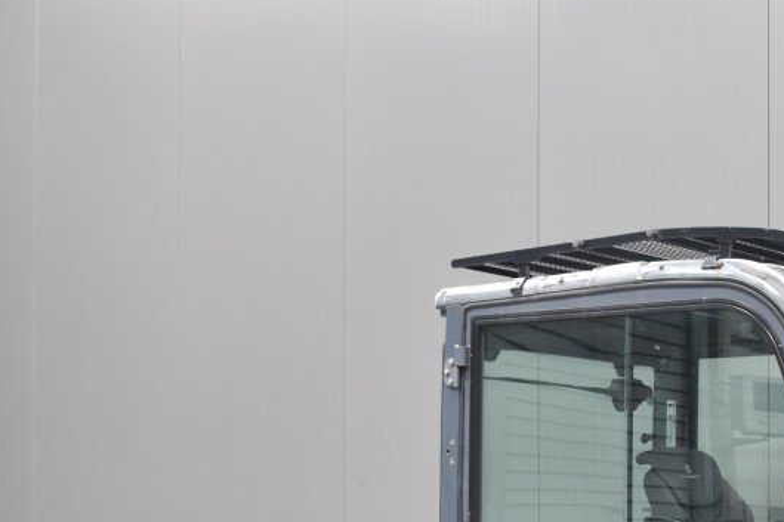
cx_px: 885
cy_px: 557
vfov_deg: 17.0
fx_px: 1701
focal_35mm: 78
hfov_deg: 24.1
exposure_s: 1/20
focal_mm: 23
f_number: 5
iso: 1250
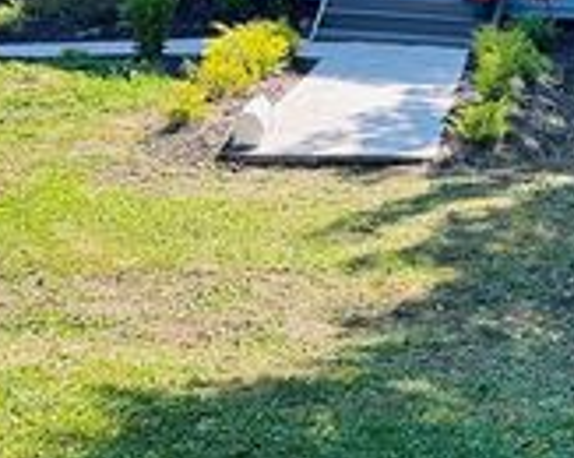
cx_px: 433
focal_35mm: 72
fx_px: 1222
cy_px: -157
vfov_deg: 19.4
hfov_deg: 26.1
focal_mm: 6.86
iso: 80
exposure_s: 1/887
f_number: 1.78
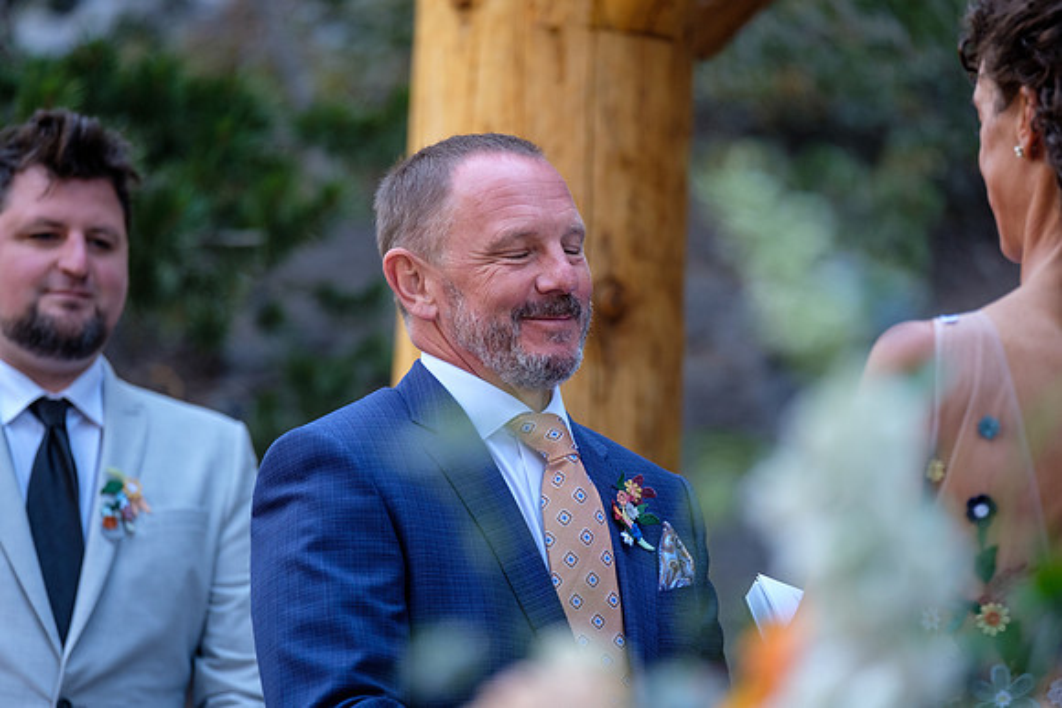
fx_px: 5960
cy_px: 354
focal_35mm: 202
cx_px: 531
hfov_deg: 10.2
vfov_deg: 6.8
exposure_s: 1/170
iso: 800
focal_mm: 134.4
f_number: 2.8
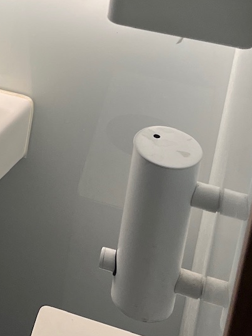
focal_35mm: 99
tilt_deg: -24.6
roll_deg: -0.2
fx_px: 962
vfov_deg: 18.5
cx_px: -124
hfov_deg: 14.0
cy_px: -102
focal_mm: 5.1
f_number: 1.6
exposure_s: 1/121
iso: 80
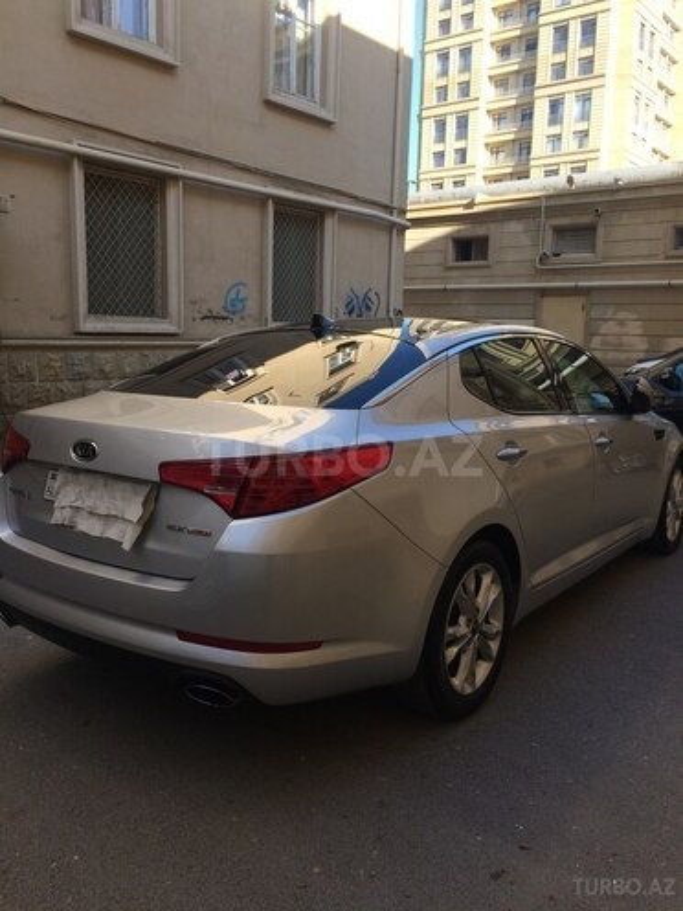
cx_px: 342
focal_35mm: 29
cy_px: 456
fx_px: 763
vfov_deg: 61.7
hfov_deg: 48.2
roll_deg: -0.1
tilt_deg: -8.9
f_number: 2.2
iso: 32
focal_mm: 4.15
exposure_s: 1/595
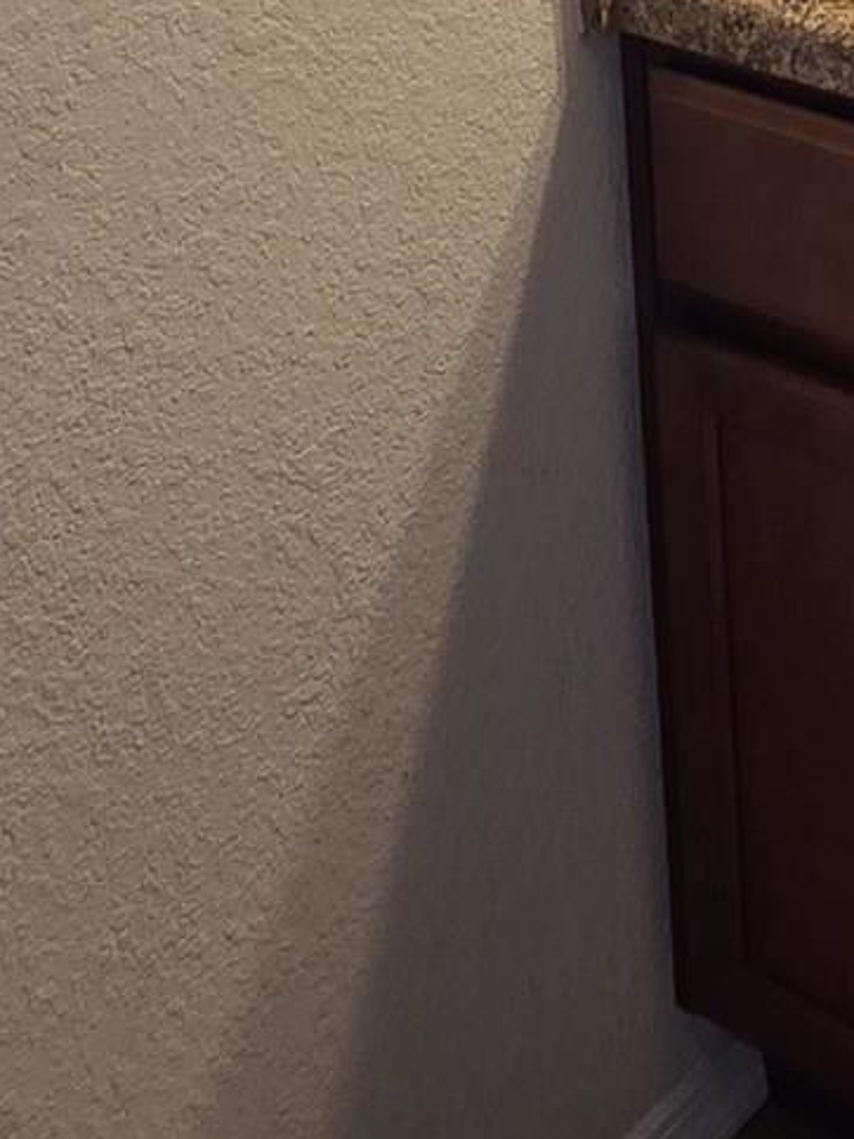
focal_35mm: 62
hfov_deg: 21.3
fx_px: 2040
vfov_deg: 22.7
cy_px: -740
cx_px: 1125
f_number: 2.2
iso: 80
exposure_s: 1/60
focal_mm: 2.2
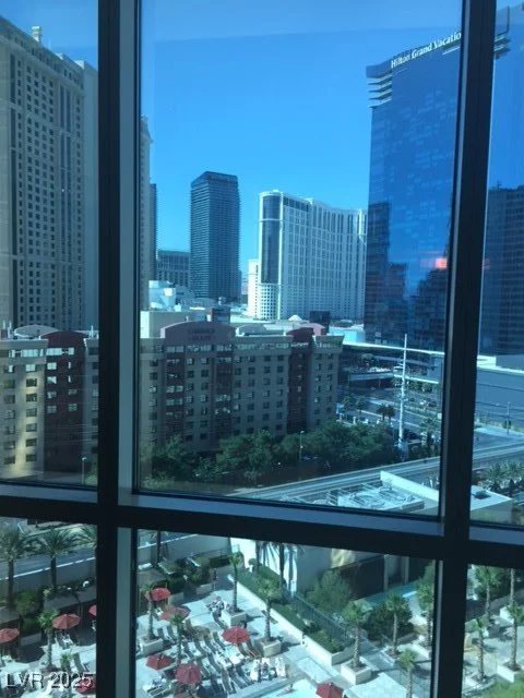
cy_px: 349
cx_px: 262
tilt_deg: -4.9
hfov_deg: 48.2
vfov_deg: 61.7
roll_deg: -1.3
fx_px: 585
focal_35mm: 29
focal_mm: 4.15
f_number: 2.2
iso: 32
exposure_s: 1/120
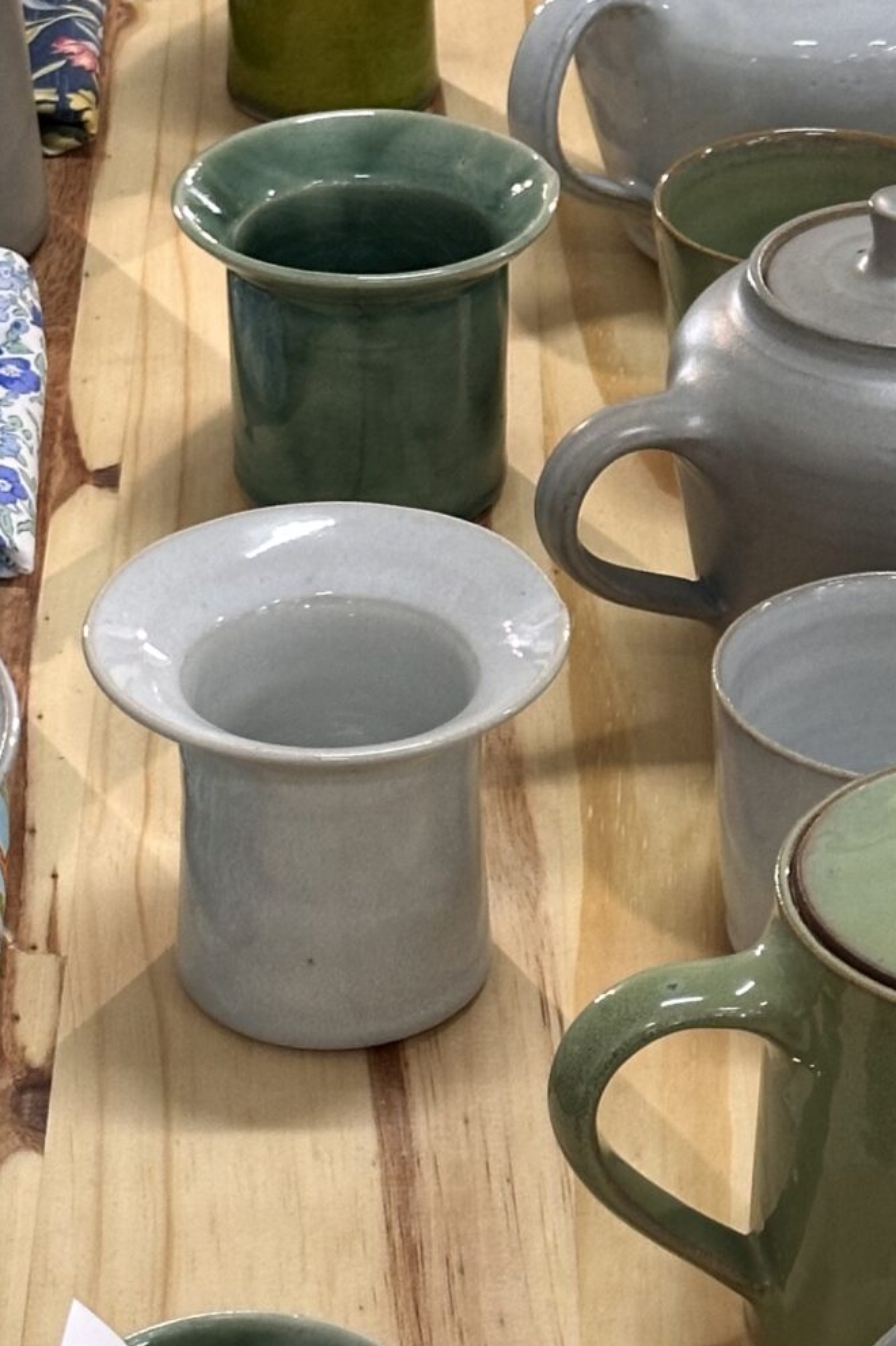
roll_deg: -1.0
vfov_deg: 15.9
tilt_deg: -27.8
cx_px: 692
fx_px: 4819
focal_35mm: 129
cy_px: 445
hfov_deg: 10.6
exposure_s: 1/50
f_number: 1.78
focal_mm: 6.86
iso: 160
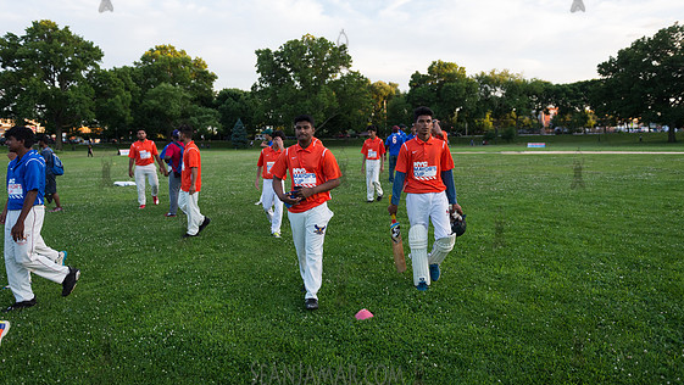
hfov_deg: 71.9
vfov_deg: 44.3
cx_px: 341
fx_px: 472
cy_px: 168
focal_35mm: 26
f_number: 2.8
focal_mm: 24
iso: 1600
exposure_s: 1/2000
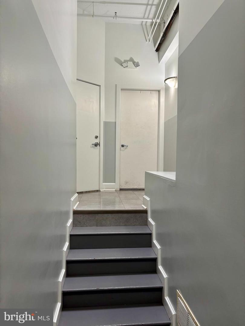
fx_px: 245
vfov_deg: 67.3
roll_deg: -1.2
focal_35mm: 26
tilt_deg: -1.5
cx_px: 122
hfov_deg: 53.1
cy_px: 163
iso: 80
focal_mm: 5.96
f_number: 1.6
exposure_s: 1/60
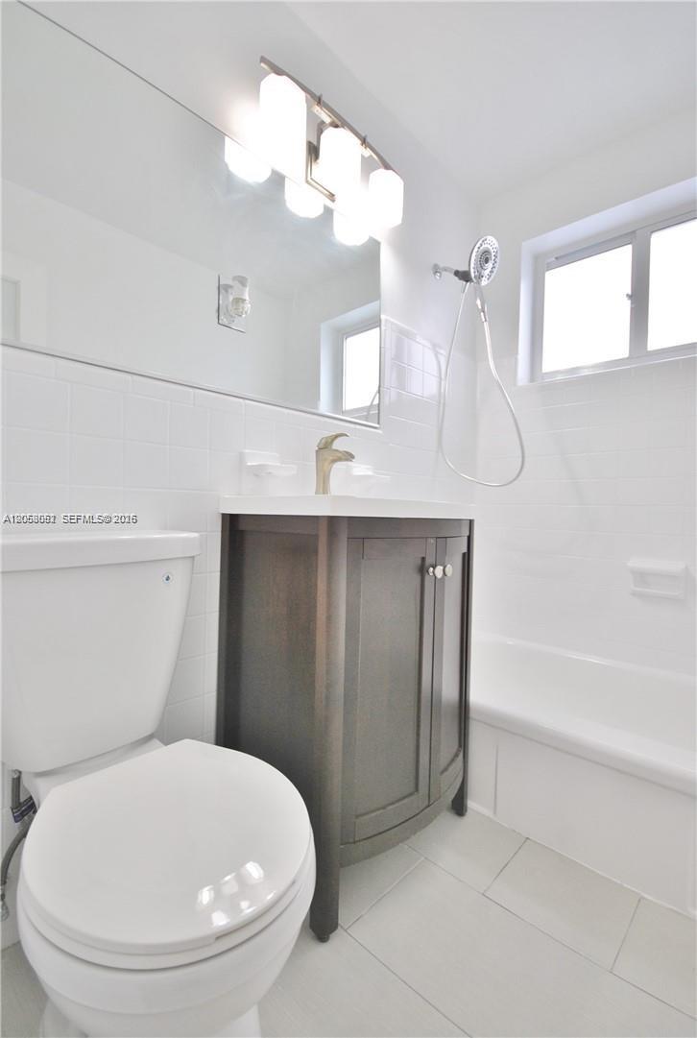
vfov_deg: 100.3
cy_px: 519
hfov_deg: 77.6
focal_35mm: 15
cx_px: 348
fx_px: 433
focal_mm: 10
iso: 200
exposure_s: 1/60
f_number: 4
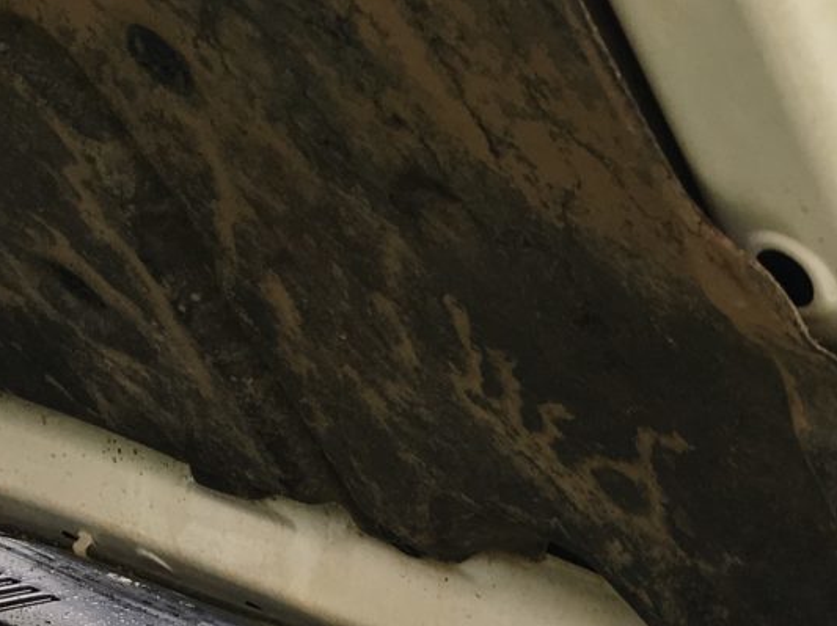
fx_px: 2368
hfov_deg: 19.8
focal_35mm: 98
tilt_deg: -18.1
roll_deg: -10.2
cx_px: 694
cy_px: 982
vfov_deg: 14.0
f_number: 2.2
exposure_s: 1/116
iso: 25
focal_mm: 4.15
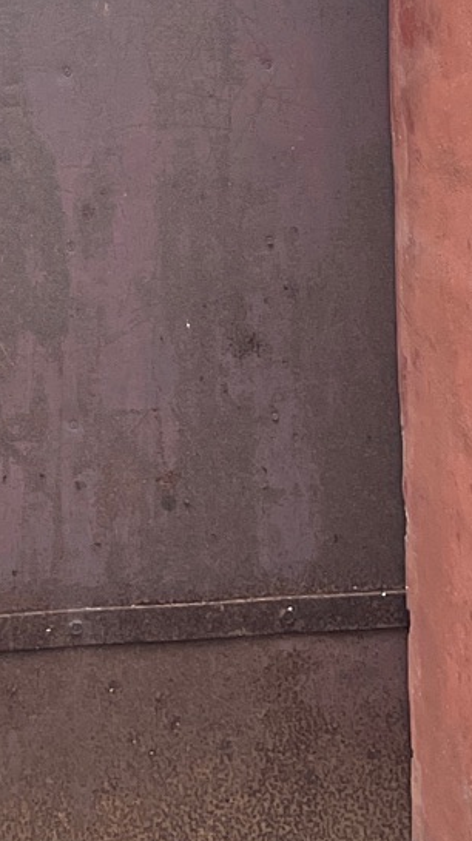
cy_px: -483
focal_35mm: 104
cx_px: -43
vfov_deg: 18.0
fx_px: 2317
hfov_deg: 11.5
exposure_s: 1/121
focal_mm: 4.2
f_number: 1.6
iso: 80
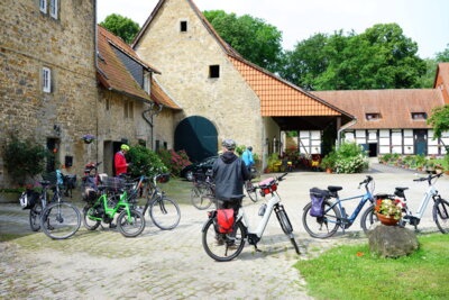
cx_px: 224
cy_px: 150
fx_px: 437
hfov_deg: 54.4
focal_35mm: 35
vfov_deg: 37.9
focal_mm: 35
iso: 100
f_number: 6.3
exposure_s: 1/200
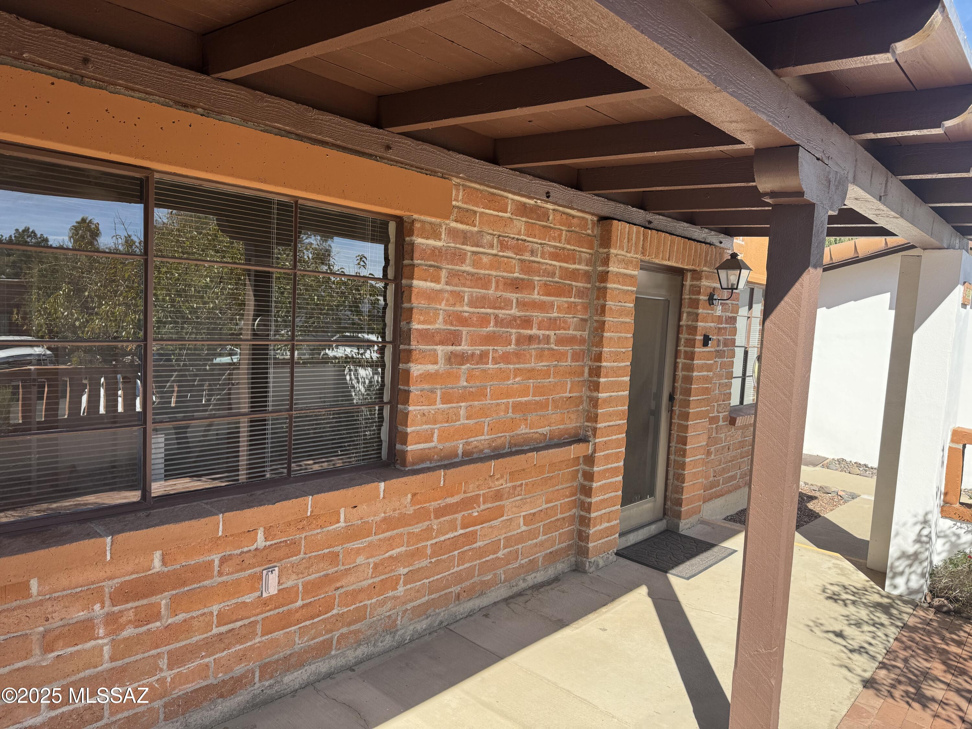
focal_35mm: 24
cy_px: 364
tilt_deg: -5.8
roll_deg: -3.6
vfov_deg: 56.8
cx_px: 486
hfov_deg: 71.6
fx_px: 674
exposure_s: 1/1112
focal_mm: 6.76
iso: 80
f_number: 1.78
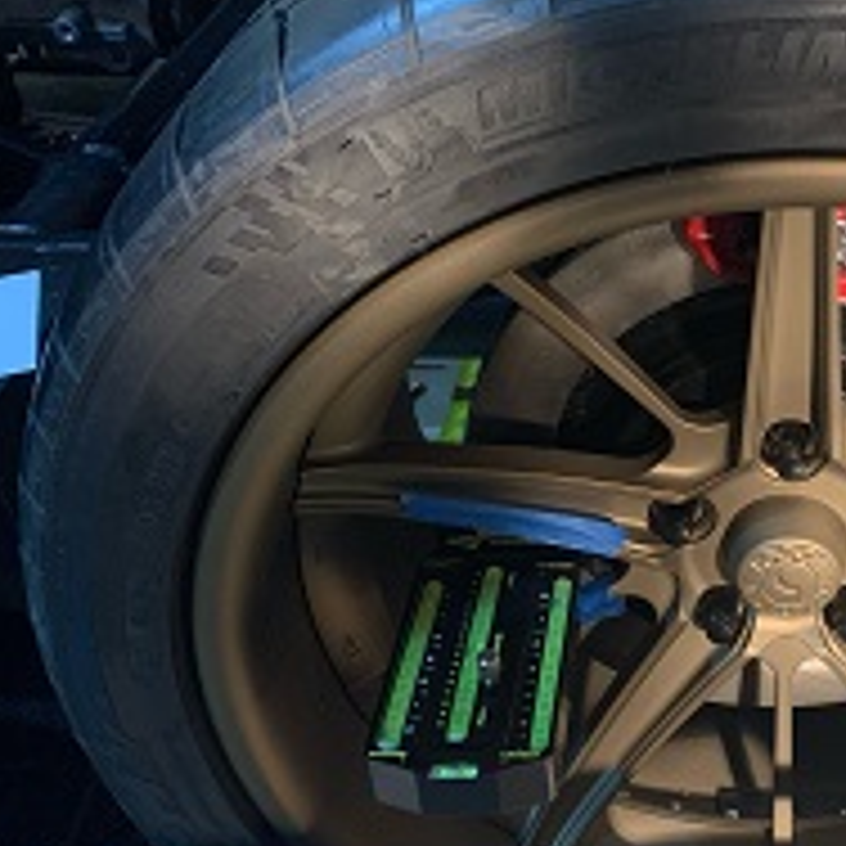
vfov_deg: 34.5
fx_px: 1355
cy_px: 536
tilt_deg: -40.6
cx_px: 783
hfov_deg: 32.7
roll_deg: -0.9
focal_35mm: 49
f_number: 1.8
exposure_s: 1/60
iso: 320
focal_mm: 4.25
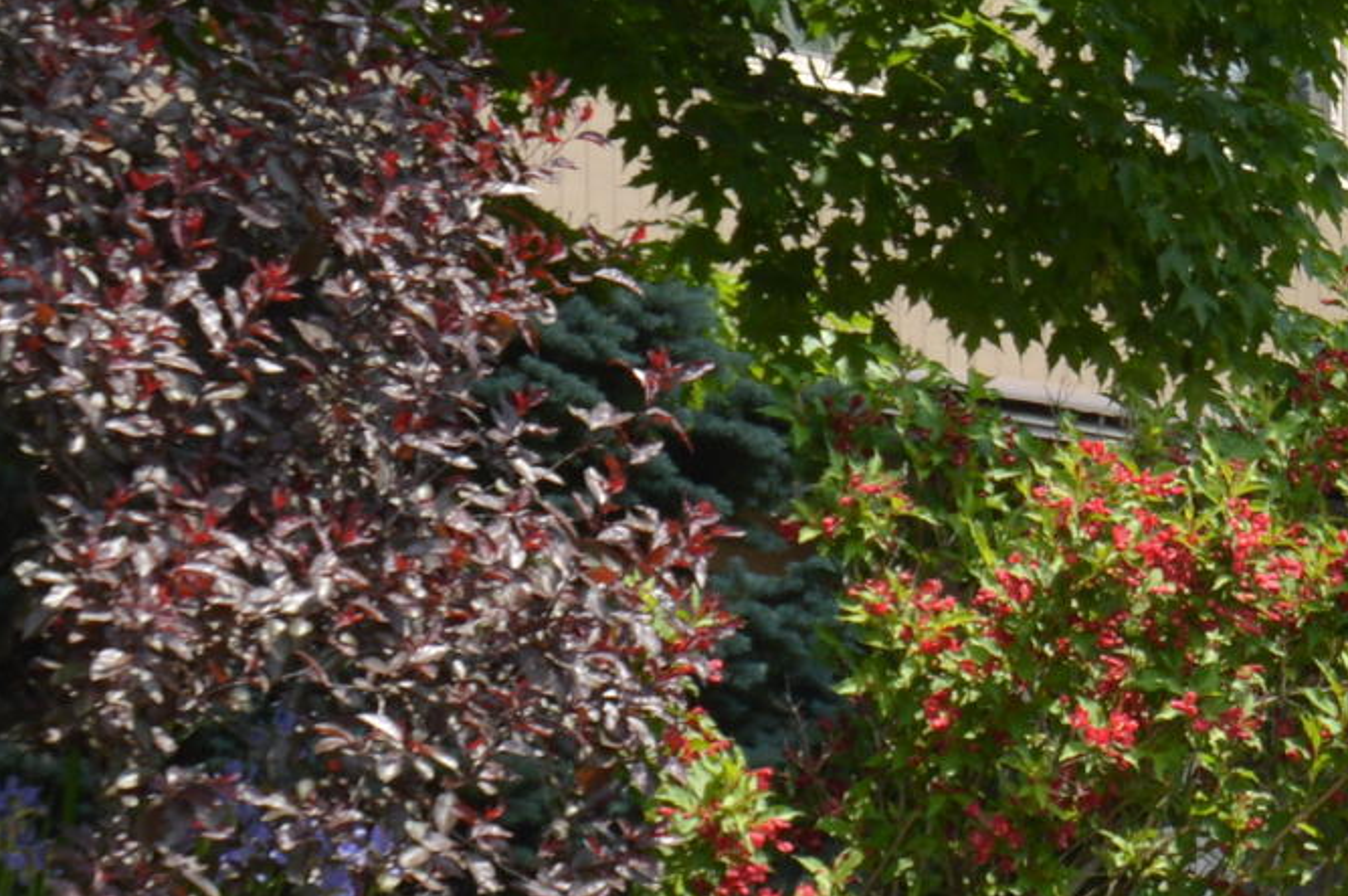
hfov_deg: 9.5
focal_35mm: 209
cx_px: 2150
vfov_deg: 6.5
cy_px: 38
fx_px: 7826
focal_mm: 31
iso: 100
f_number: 8
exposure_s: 1/200
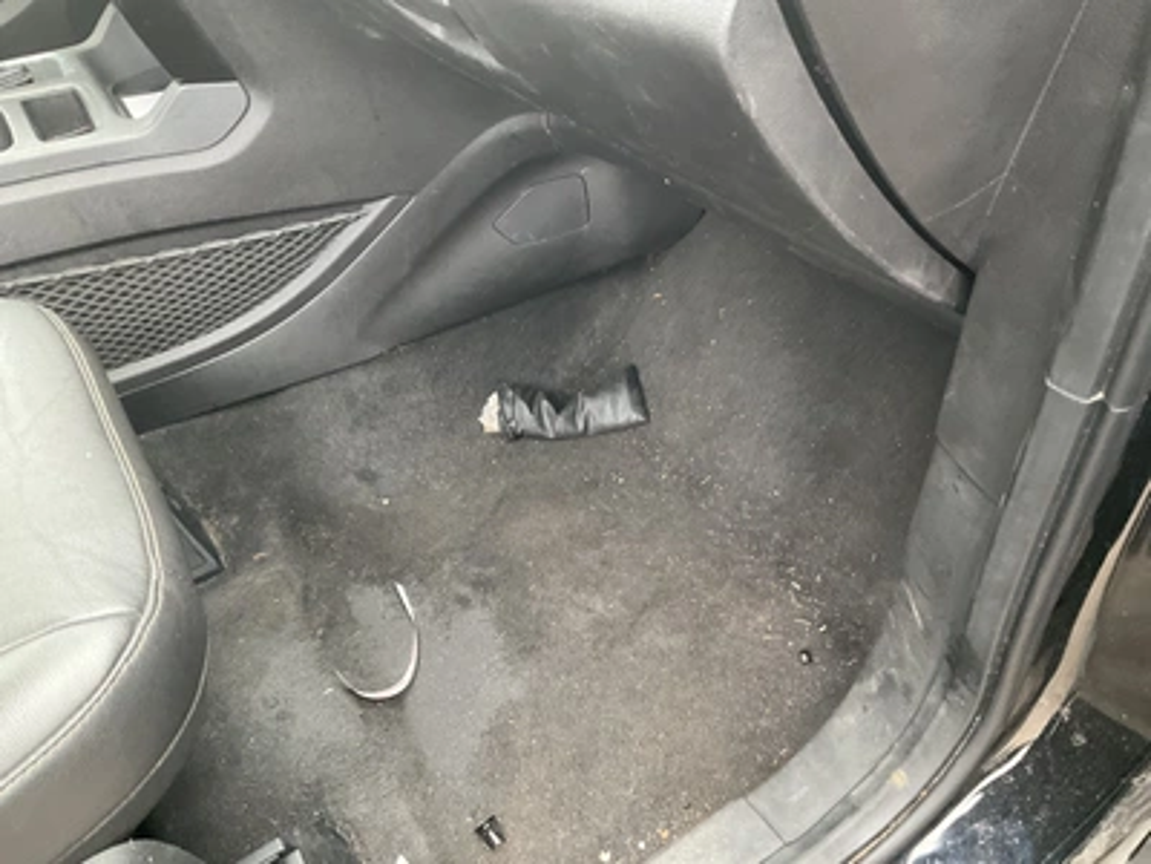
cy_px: 432
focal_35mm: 29
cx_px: 576
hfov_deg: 61.7
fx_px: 964
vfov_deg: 48.2
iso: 160
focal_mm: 3
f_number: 1.8
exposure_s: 1/60
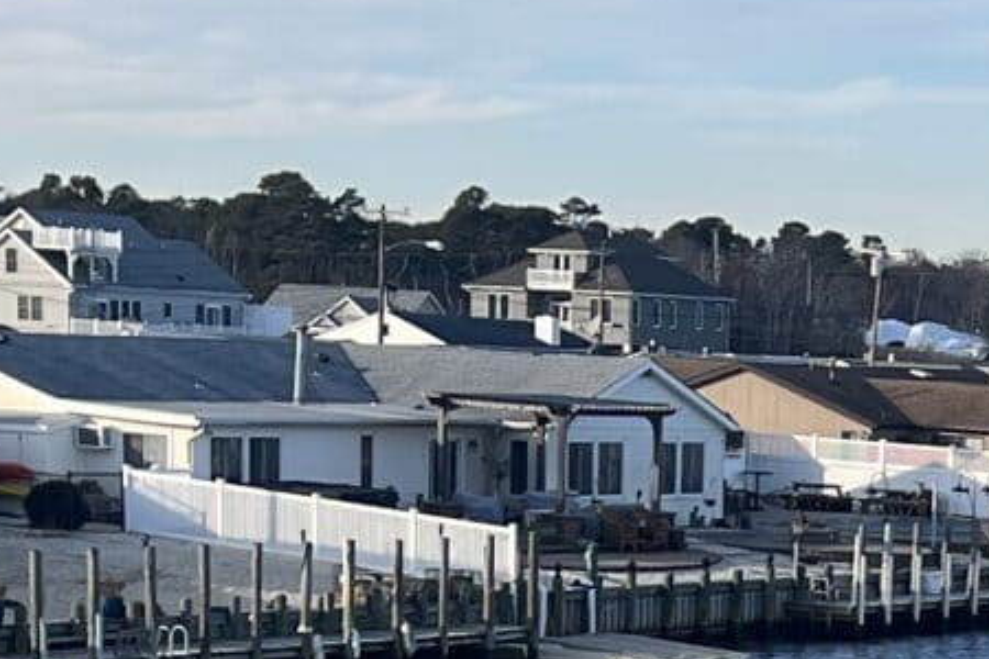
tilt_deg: -16.1
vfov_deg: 8.2
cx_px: 879
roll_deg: +0.7
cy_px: 1549
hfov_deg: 13.2
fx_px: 4230
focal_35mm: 154
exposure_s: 1/2299
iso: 50
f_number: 1.5
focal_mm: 5.7
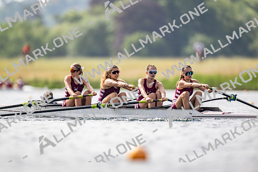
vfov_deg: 2.3
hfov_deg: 3.4
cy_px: 86
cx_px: 129
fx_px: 4303
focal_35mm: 600
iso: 180
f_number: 4
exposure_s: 1/2500
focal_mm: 600
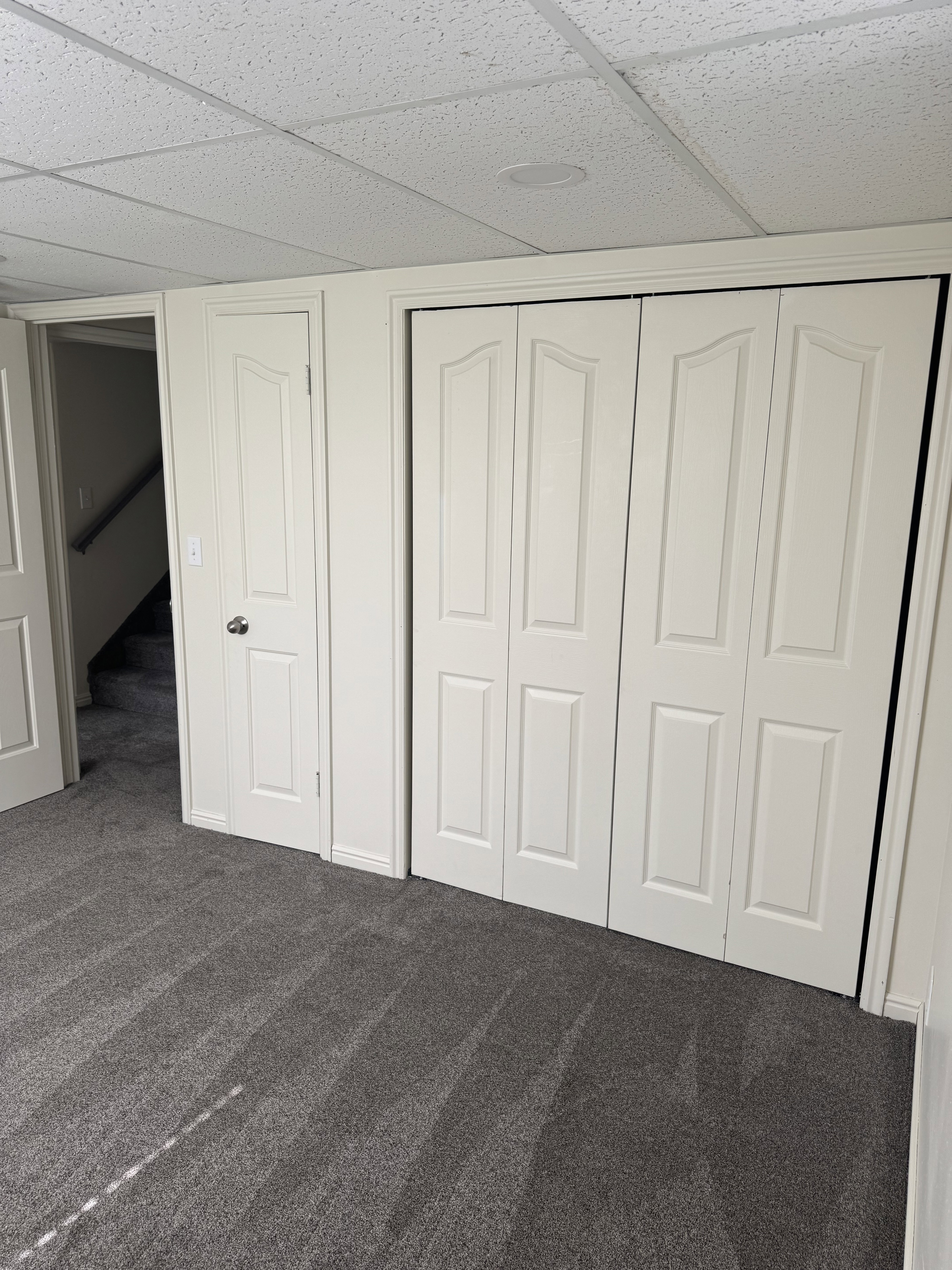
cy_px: 635
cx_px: 476
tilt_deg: -12.0
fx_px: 880
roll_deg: -1.2
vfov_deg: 71.6
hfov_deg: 56.8
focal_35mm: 24
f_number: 1.78
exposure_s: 1/155
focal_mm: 6.76
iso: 64
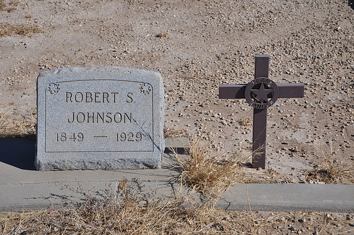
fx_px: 707
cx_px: 177
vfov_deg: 18.9
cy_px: 118
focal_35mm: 72
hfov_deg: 28.1
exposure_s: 1/320
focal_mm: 48
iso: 200
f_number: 9
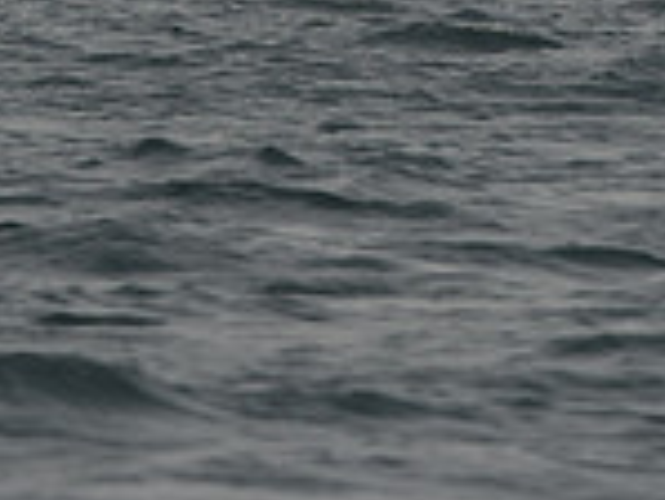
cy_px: -763
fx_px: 23802
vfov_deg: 1.2
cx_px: 216
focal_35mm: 1238
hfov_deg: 1.6
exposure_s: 1/800
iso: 250
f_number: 8
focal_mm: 330
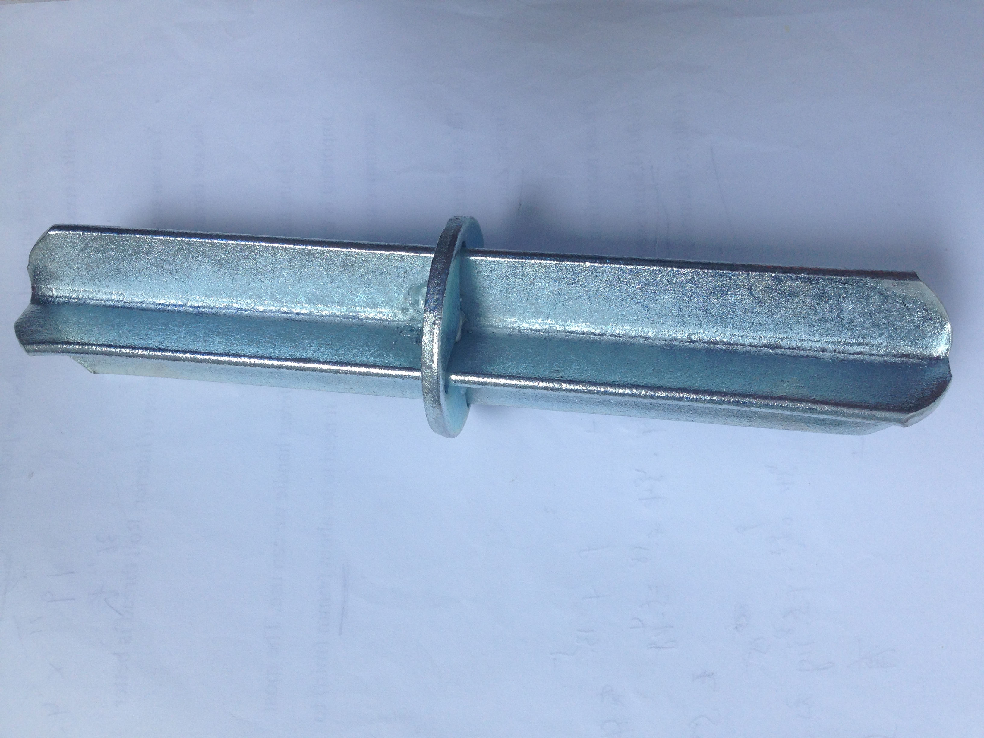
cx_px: 492
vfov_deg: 42.9
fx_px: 938
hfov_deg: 55.4
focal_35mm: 33
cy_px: 369
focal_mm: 4.12
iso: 50
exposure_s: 1/130
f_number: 2.4
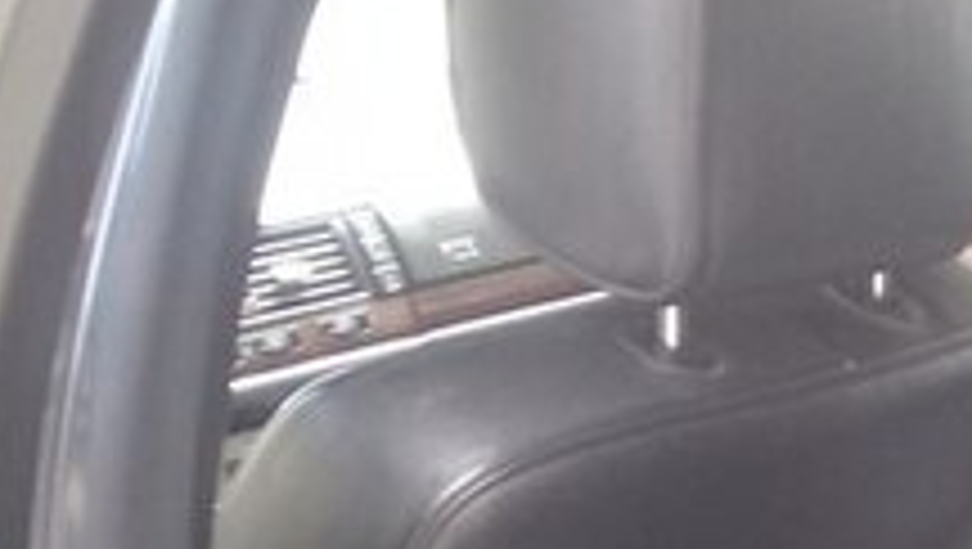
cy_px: 853
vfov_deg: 11.3
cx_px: 1058
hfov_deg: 19.9
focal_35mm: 103
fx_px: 2657
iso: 50
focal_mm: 3.3
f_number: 2.2
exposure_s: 1/33
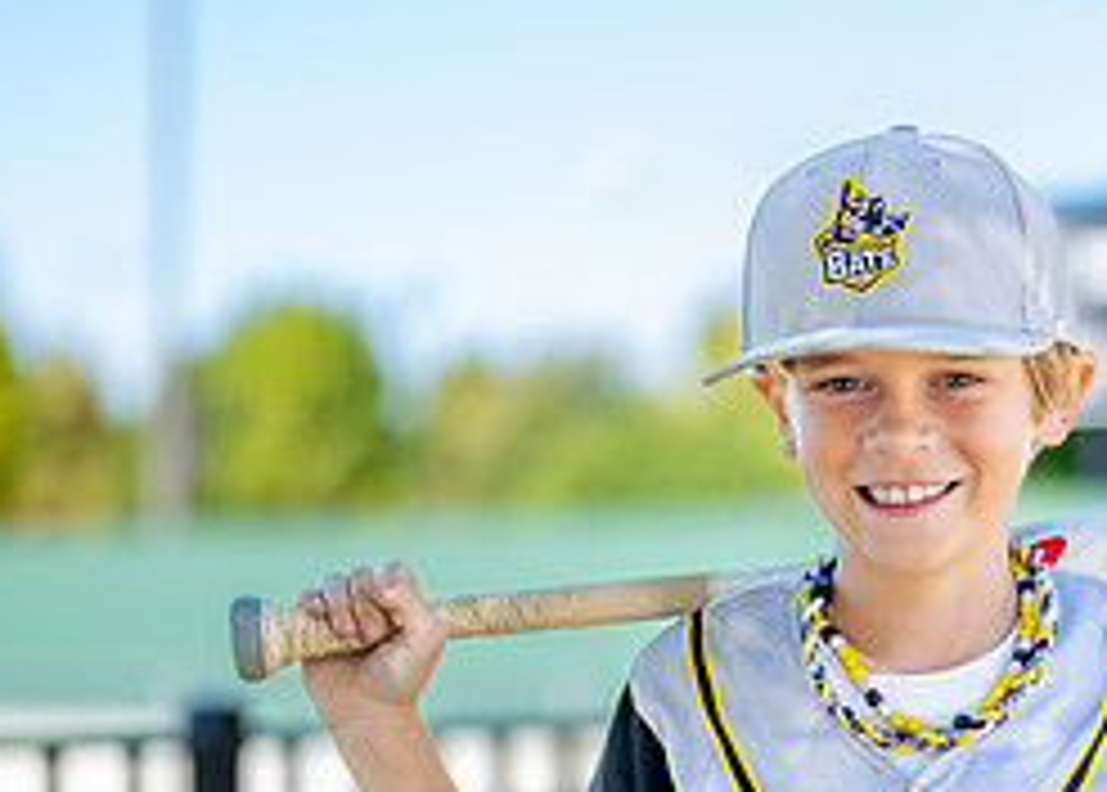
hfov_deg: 14.2
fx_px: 4404
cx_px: 935
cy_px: 700
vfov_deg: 10.2
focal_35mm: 140
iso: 100
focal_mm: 50
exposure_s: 1/2000
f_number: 1.2
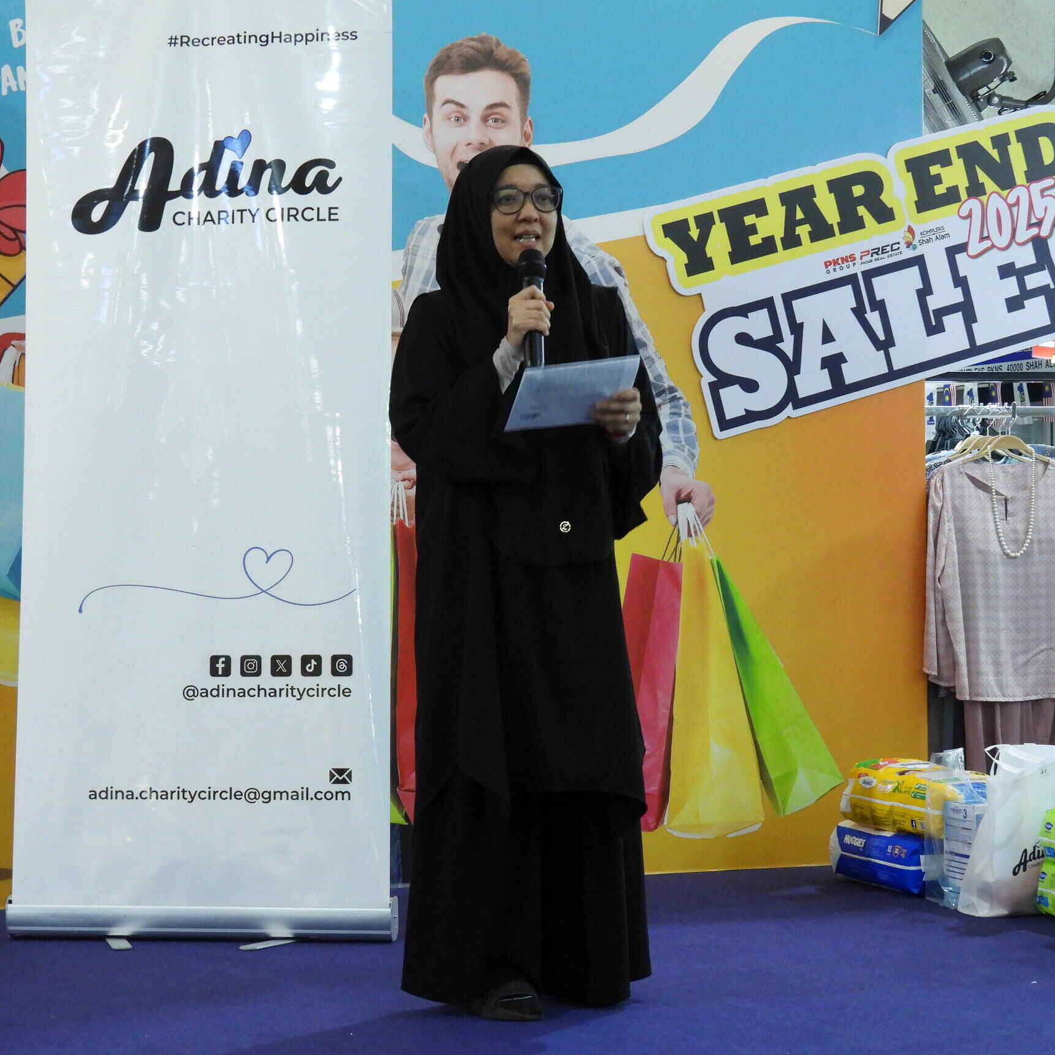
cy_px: 526
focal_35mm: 83
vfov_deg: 20.9
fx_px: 2862
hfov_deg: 20.9
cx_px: 471
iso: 720
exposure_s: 1/60
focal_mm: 12.5
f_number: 3.5
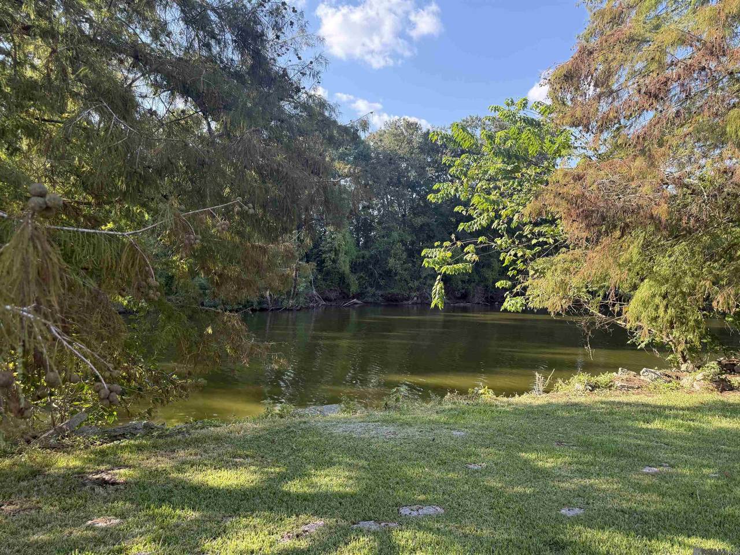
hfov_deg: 71.6
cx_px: 370
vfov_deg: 56.8
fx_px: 513
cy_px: 278
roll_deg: -2.2
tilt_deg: +0.6
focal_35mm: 24
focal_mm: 6.76
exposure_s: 1/878
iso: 100
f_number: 1.78
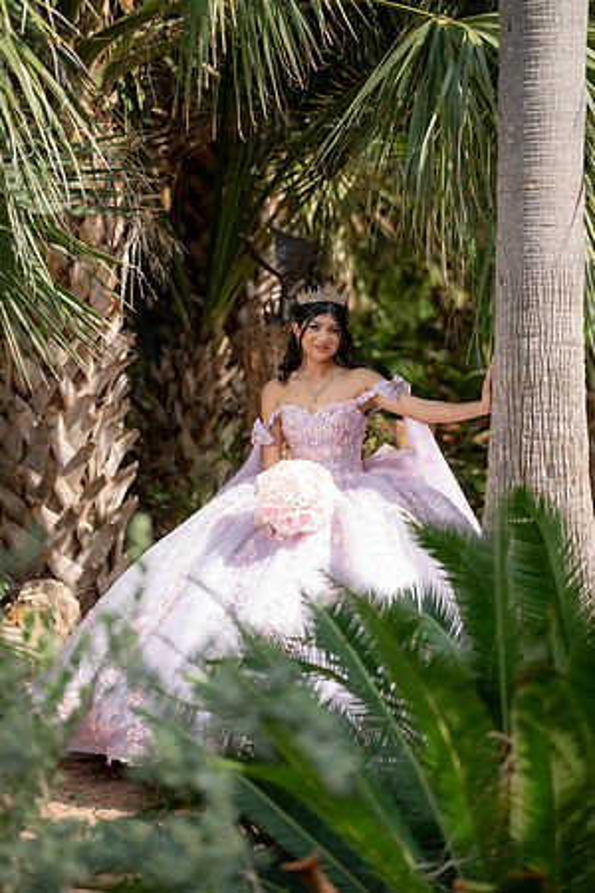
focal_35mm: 101
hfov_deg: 13.6
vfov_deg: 20.2
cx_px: 298
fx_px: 2504
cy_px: 446
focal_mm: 101
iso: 200
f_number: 2.8
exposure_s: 1/1000
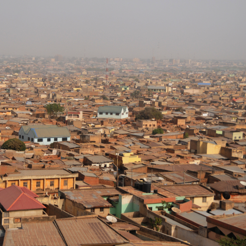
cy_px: 123
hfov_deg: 20.4
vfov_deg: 20.4
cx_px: 102
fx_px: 683
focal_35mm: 85
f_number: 5.6
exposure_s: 1/2000
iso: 320
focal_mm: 44
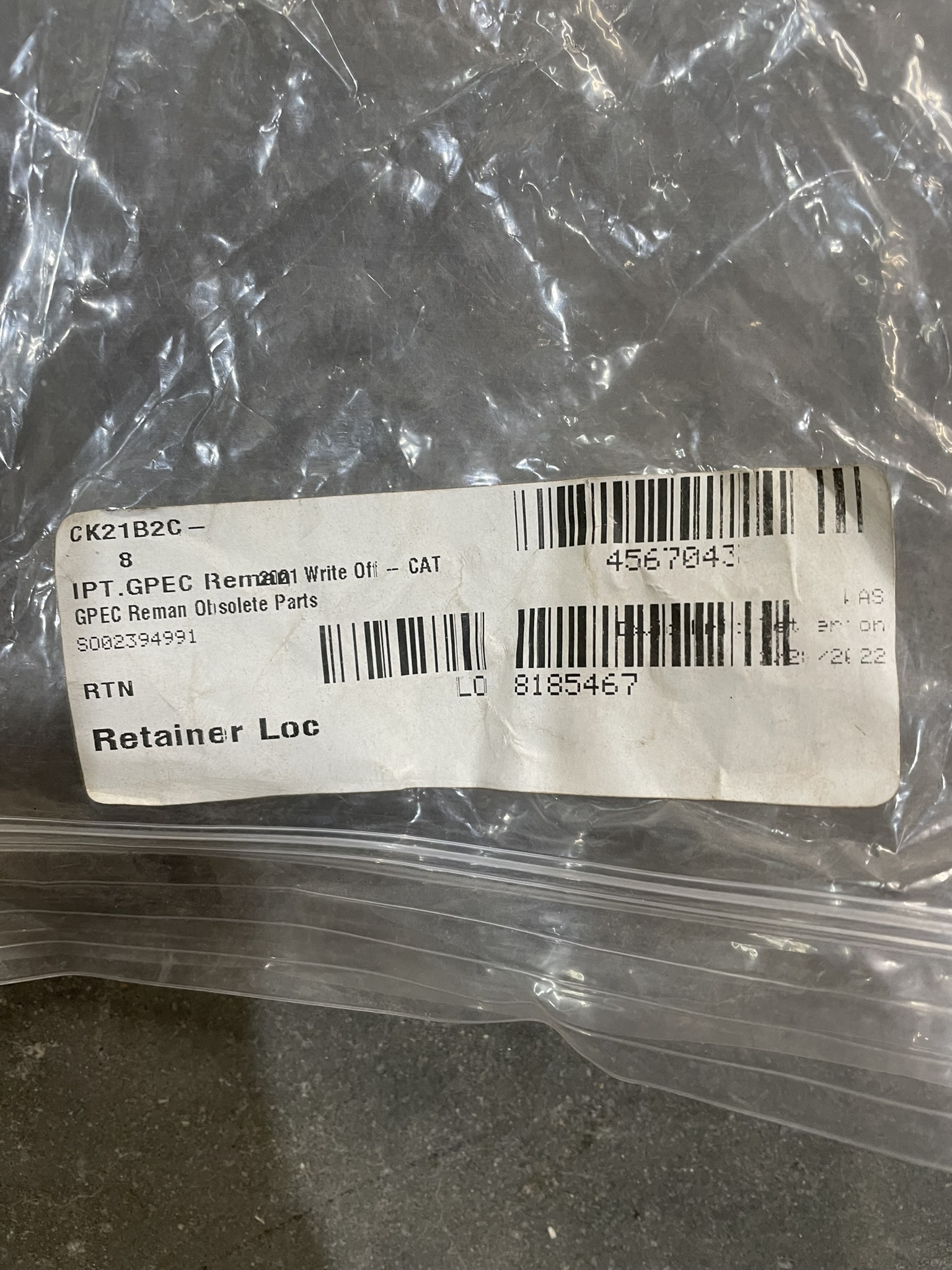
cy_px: 635
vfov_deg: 67.3
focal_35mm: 26
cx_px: 476
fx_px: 953
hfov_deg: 53.1
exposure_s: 1/60
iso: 100
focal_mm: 4.2
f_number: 1.6
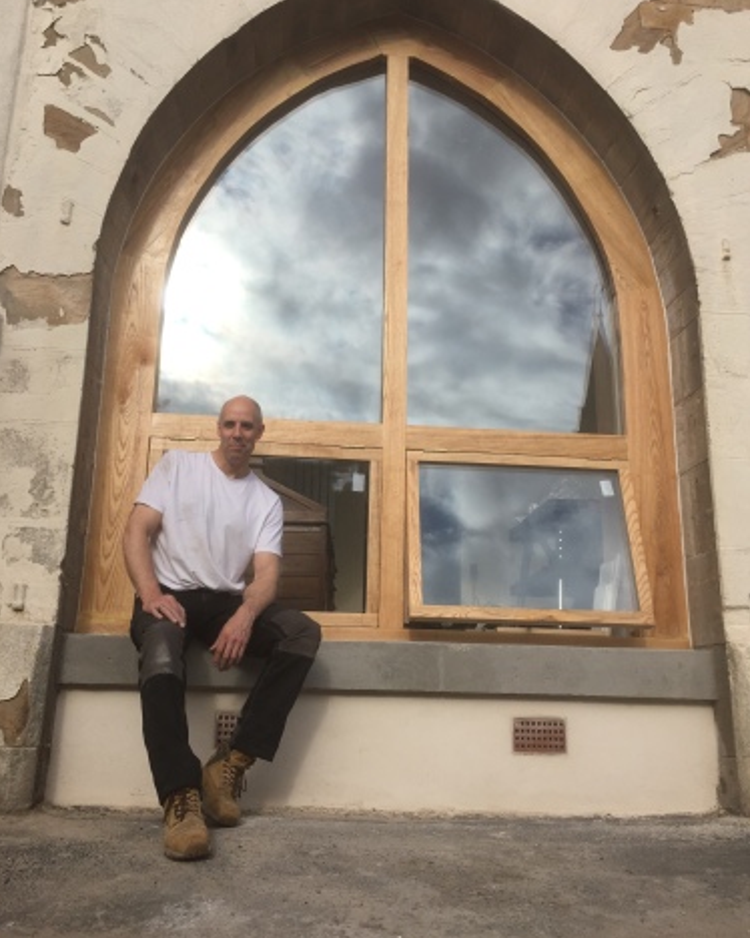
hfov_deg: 47.1
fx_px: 861
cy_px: 481
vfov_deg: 57.2
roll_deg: -1.2
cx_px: 367
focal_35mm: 31
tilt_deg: +15.6
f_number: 2.2
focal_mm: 4.15
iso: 32
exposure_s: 1/1980
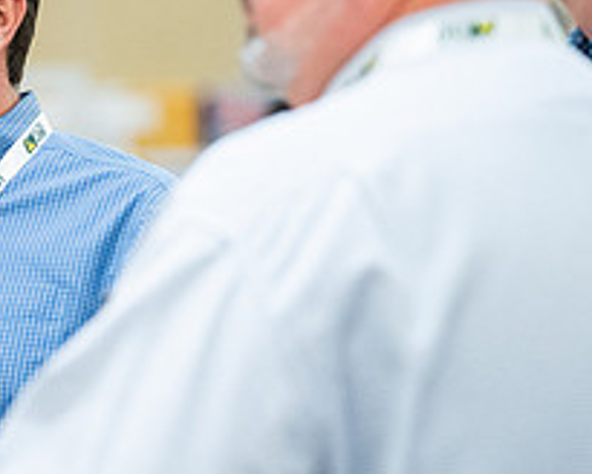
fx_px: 5379
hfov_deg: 6.3
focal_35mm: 307
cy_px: 195
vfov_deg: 5.0
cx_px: -86
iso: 3200
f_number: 2.8
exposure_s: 1/160
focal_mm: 111
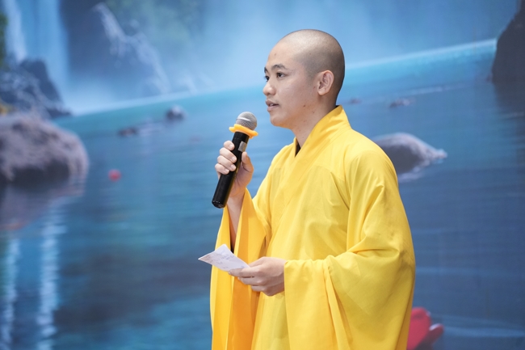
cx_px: 262
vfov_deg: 10.4
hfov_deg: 15.5
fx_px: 1924
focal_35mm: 132
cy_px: 175
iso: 3200
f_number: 3.2
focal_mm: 132
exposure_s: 1/160
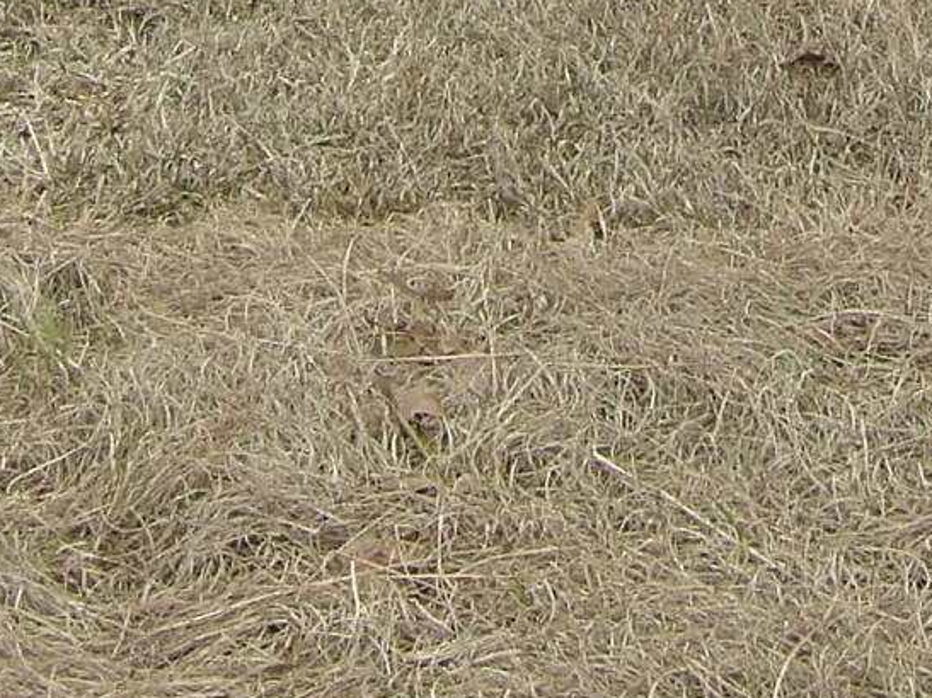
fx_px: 5760
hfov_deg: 9.2
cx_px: 610
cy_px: -1178
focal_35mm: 214
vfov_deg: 6.5
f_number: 3.7
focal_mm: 7
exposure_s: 1/102
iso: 100
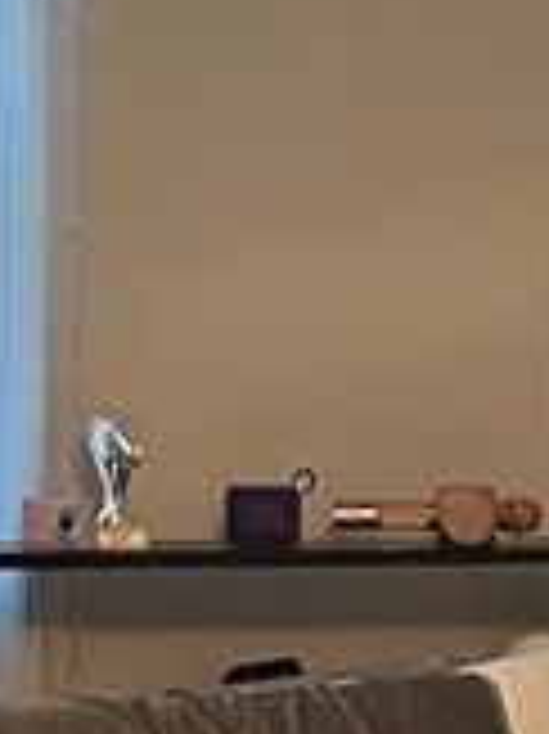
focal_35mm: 151
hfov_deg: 9.7
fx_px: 3197
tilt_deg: -7.3
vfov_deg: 12.9
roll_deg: -2.6
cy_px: 793
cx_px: 562
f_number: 1.78
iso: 800
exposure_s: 1/40
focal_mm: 6.86
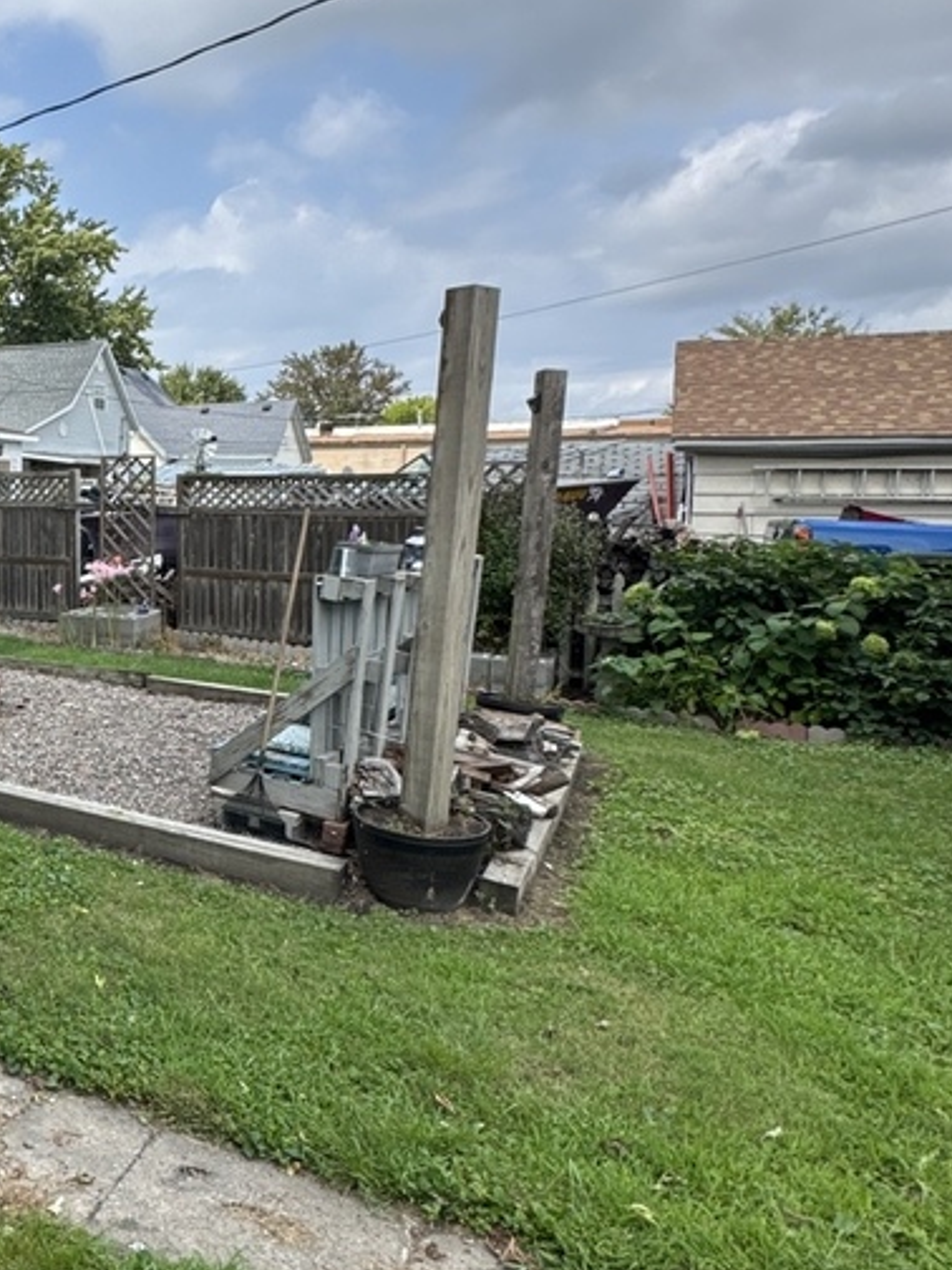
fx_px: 1100
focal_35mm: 30
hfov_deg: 39.7
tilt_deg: -4.8
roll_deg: -1.1
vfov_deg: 59.9
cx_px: -50
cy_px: 582
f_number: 2.2
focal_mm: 2.22
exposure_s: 1/1506
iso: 50
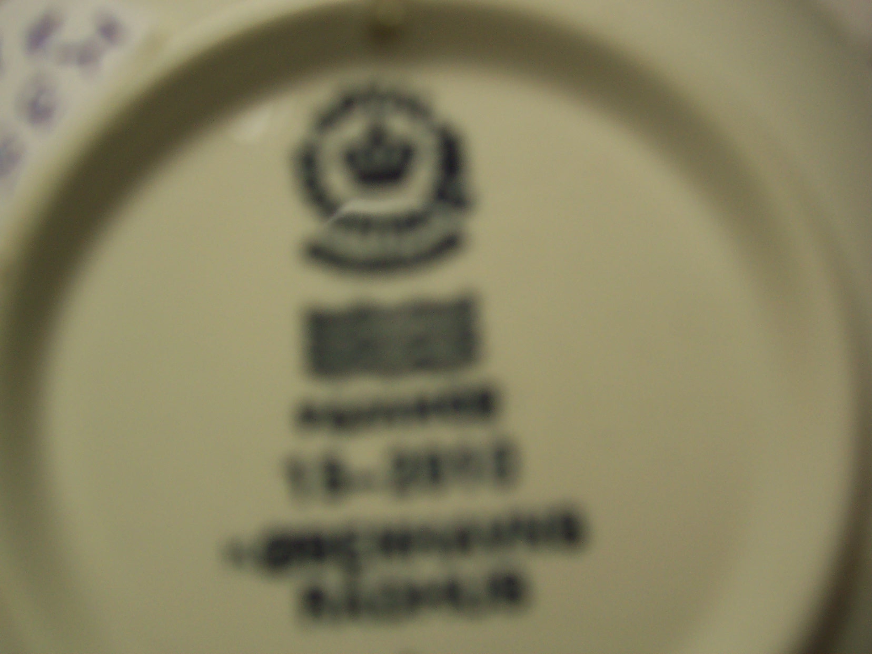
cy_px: 327
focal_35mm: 37
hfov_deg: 50.1
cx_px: 436
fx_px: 932
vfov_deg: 38.7
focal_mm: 5.6
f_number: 2.8
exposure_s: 1/125
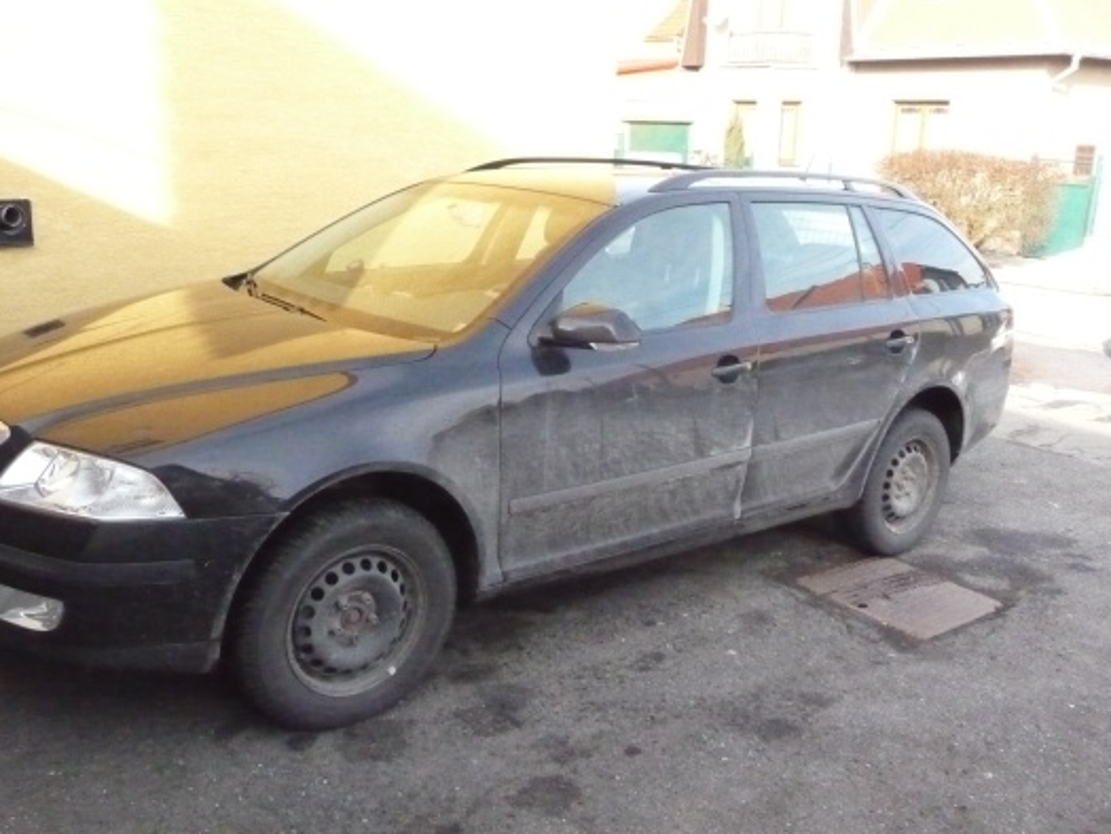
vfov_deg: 44.1
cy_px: 366
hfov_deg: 56.7
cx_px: 499
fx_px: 1027
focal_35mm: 32
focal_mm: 4.7
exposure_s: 1/320
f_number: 8
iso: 1600
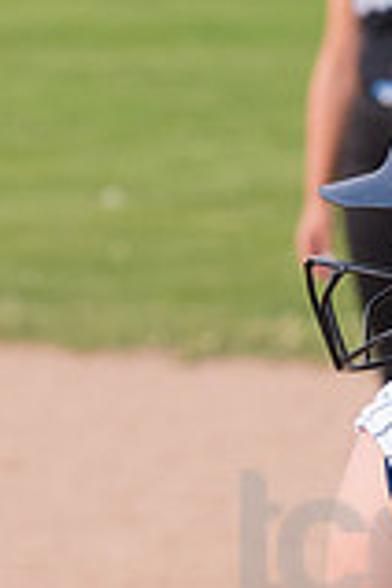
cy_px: 603
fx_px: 11645
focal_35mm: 713
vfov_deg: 2.9
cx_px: 351
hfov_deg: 1.9
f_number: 5.6
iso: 400
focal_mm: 130
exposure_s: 1/1600
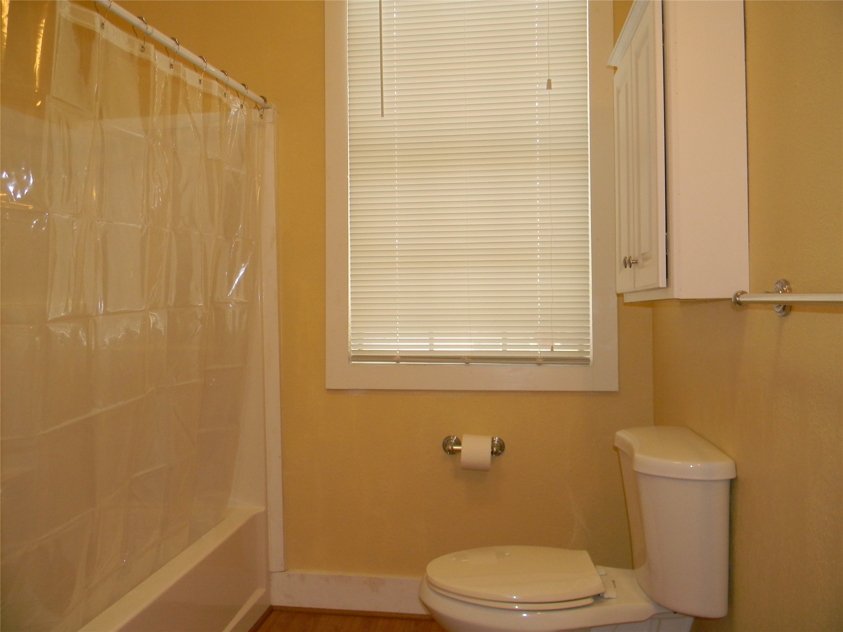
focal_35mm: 28
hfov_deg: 63.4
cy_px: 316
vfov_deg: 49.7
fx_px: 682
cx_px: 422
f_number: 3.5
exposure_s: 1/88
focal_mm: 5
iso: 200
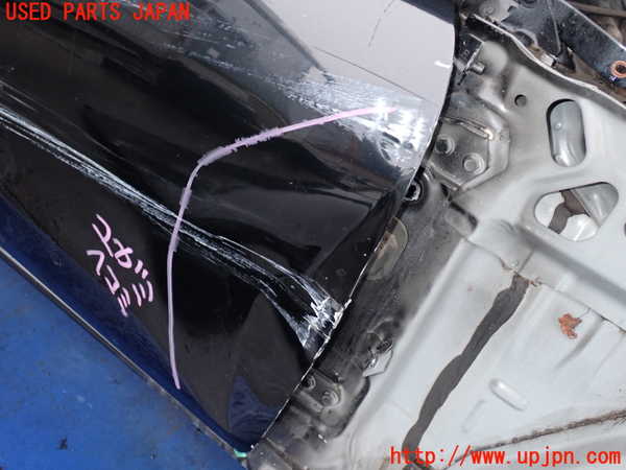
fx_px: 651
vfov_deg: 39.7
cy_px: 235
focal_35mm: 36
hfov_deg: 51.4
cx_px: 313
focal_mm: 6.37
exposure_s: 1/40
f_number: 3.5
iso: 320
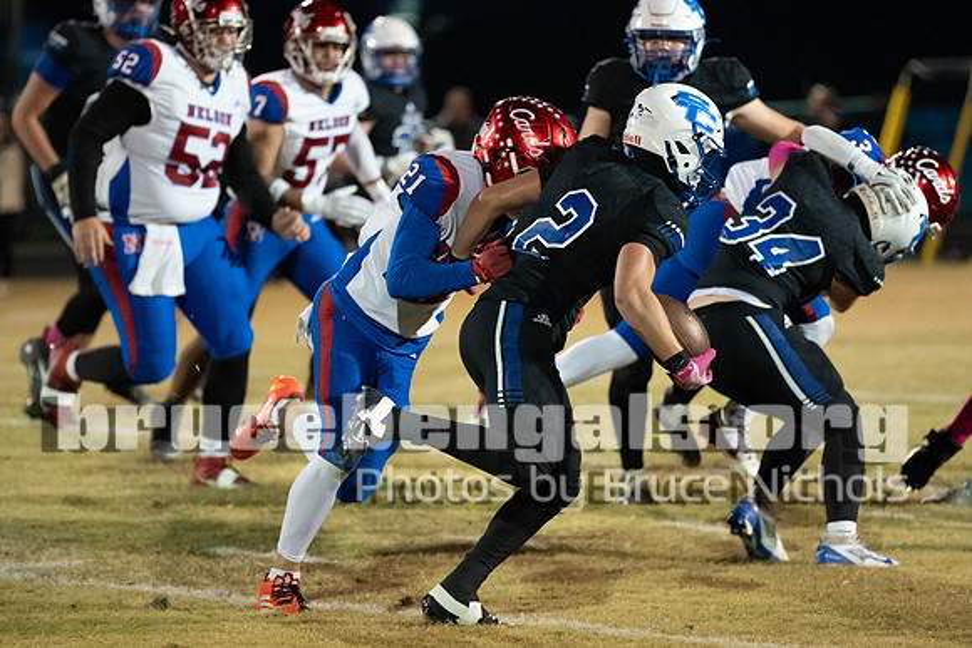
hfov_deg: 7.6
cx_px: 542
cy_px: 269
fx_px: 7330
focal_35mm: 271
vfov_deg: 5.1
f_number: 2.8
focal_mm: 200
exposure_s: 1/1000
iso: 12800
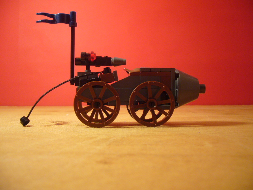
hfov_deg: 52.6
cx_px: 126
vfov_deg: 40.7
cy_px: 95
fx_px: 256
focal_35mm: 35
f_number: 2.8
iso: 100
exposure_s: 1/15
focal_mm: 5.8
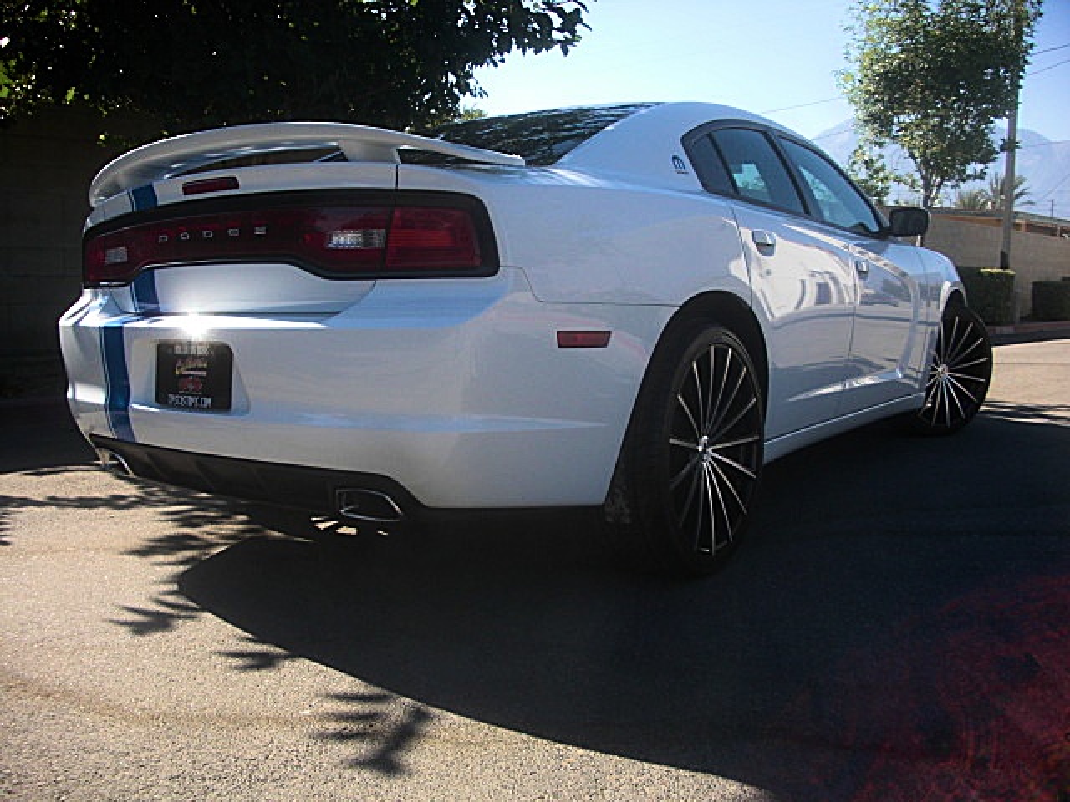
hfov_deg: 51.4
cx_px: 535
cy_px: 401
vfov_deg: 39.7
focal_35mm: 36
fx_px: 1113
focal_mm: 6.3
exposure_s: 1/500
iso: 50
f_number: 2.8
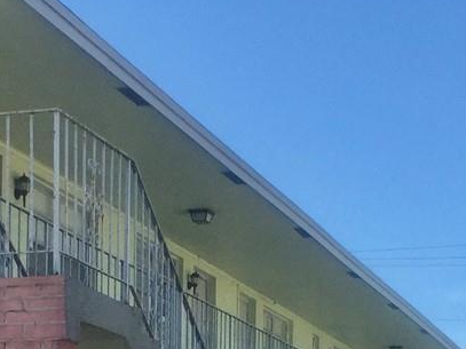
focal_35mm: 114
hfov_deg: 17.3
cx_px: 254
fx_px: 1534
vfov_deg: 12.5
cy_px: 470
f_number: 2.2
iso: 32
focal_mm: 4.15
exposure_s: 1/1130
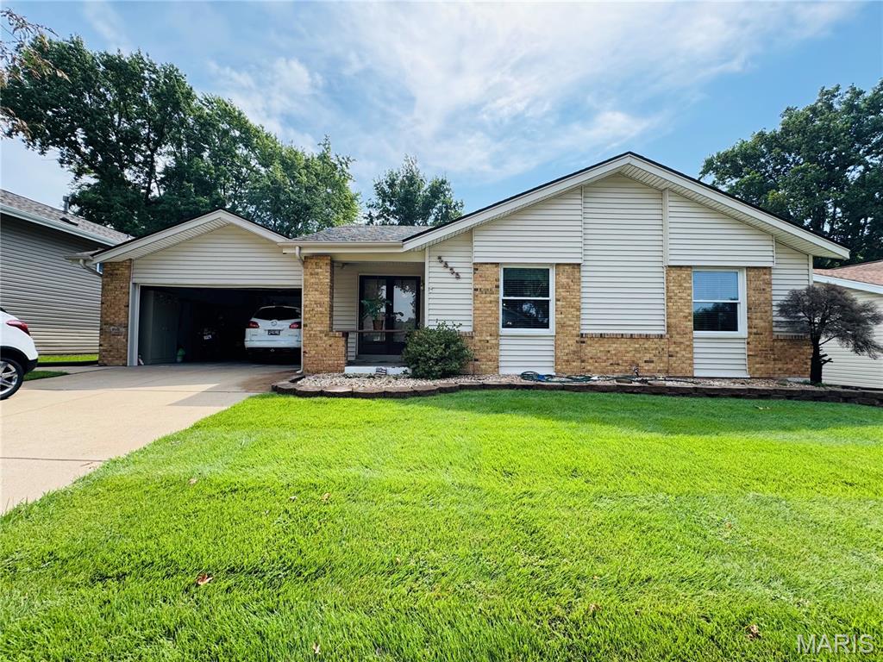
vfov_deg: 85.7
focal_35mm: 14
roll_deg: -1.1
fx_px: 357
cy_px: 331
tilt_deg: +2.4
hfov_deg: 102.1
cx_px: 442
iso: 40
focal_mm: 2.22
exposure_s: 1/552
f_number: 2.2
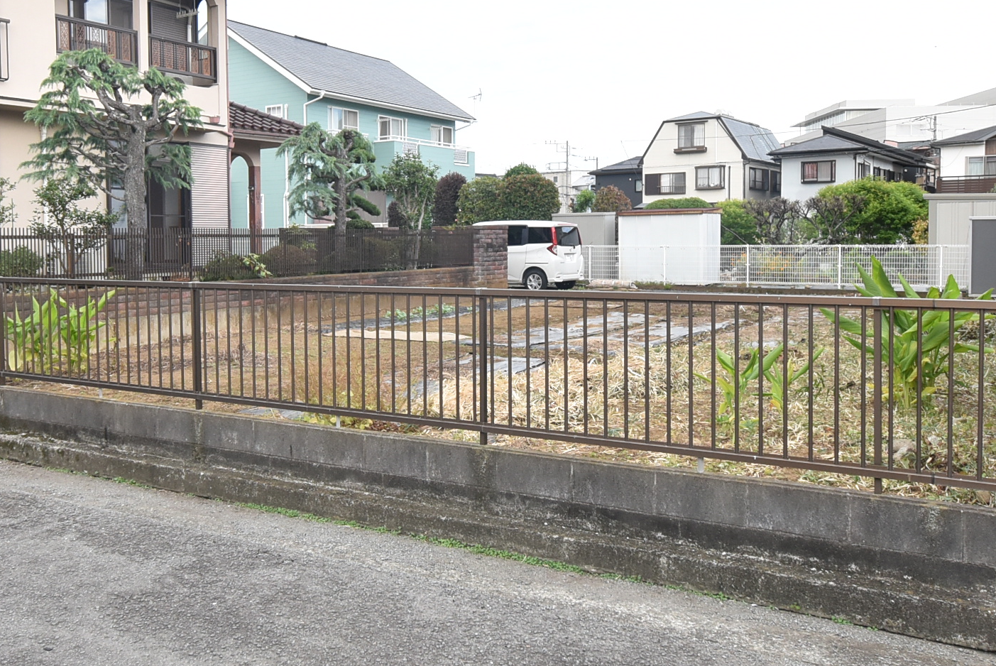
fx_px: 886
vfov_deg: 41.1
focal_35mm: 32
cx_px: 405
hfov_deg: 58.3
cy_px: 286
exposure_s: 1/160
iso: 400
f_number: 6.3
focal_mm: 10
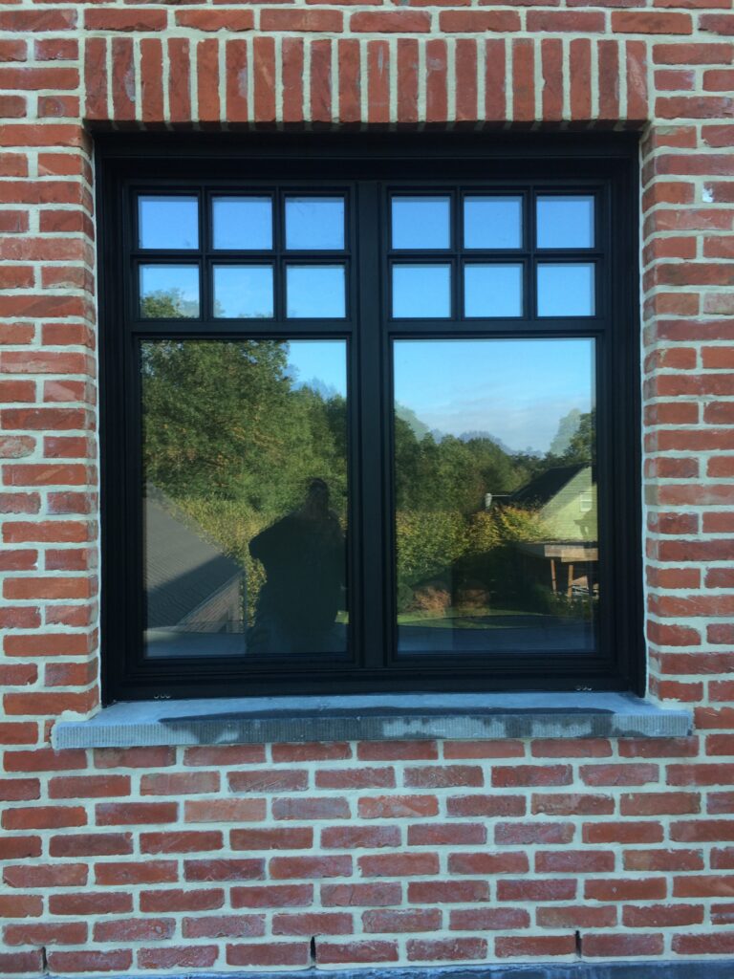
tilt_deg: -2.4
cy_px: 490
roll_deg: +2.7
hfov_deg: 48.2
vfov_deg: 61.7
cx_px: 367
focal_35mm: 29
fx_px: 820
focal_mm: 4.15
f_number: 2.2
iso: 32
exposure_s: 1/155
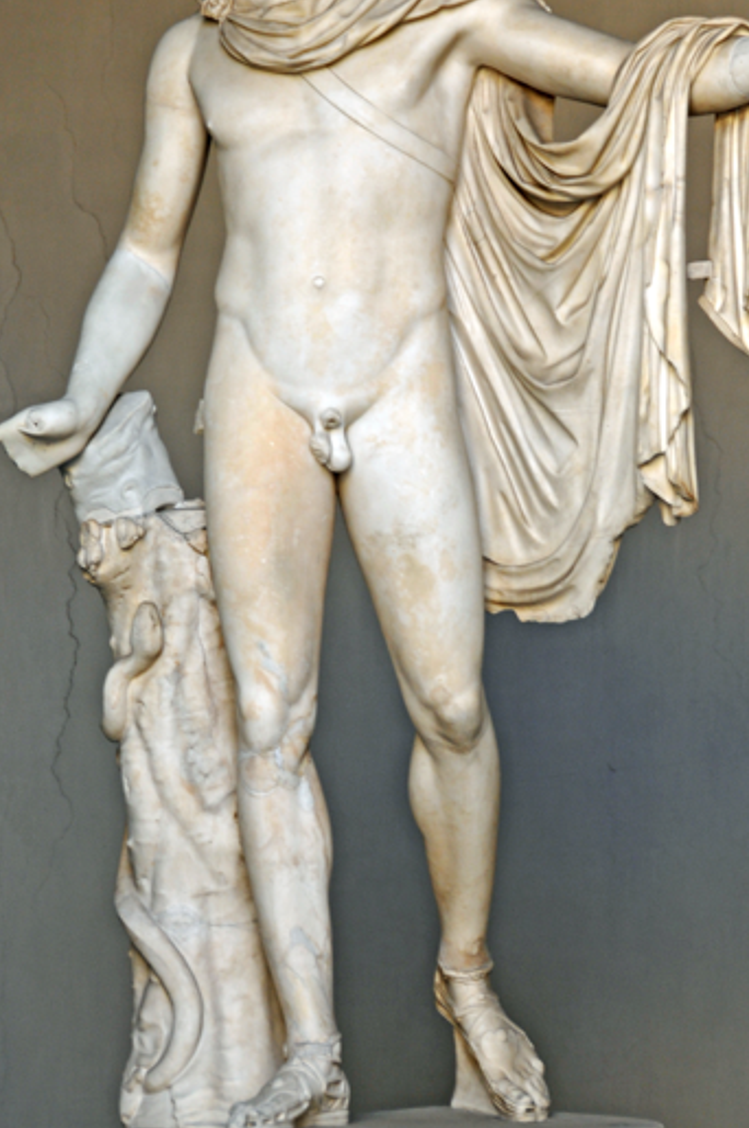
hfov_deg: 7.1
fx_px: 6060
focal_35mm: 194
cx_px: 422
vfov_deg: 10.6
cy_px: 423
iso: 250
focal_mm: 95
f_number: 5.3
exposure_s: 1/60
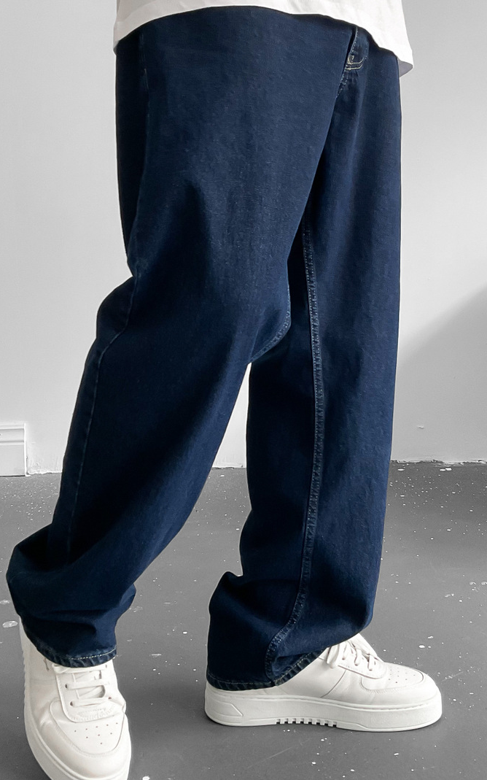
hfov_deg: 28.0
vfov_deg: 43.3
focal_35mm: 46
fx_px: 977
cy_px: 309
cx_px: 265
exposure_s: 1/80
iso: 64
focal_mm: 3
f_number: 1.8
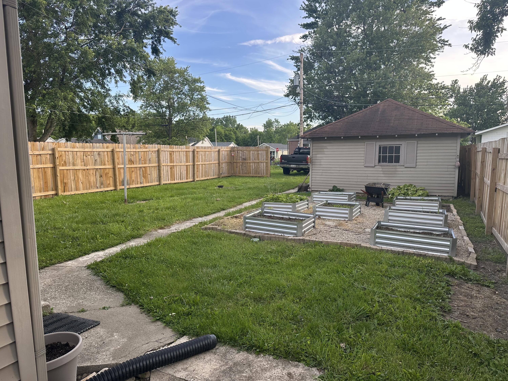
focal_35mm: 24
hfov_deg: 71.6
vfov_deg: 56.8
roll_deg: +0.1
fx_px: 352
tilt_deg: -6.9
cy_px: 190
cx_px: 254
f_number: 1.78
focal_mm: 6.86
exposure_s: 1/555
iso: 80
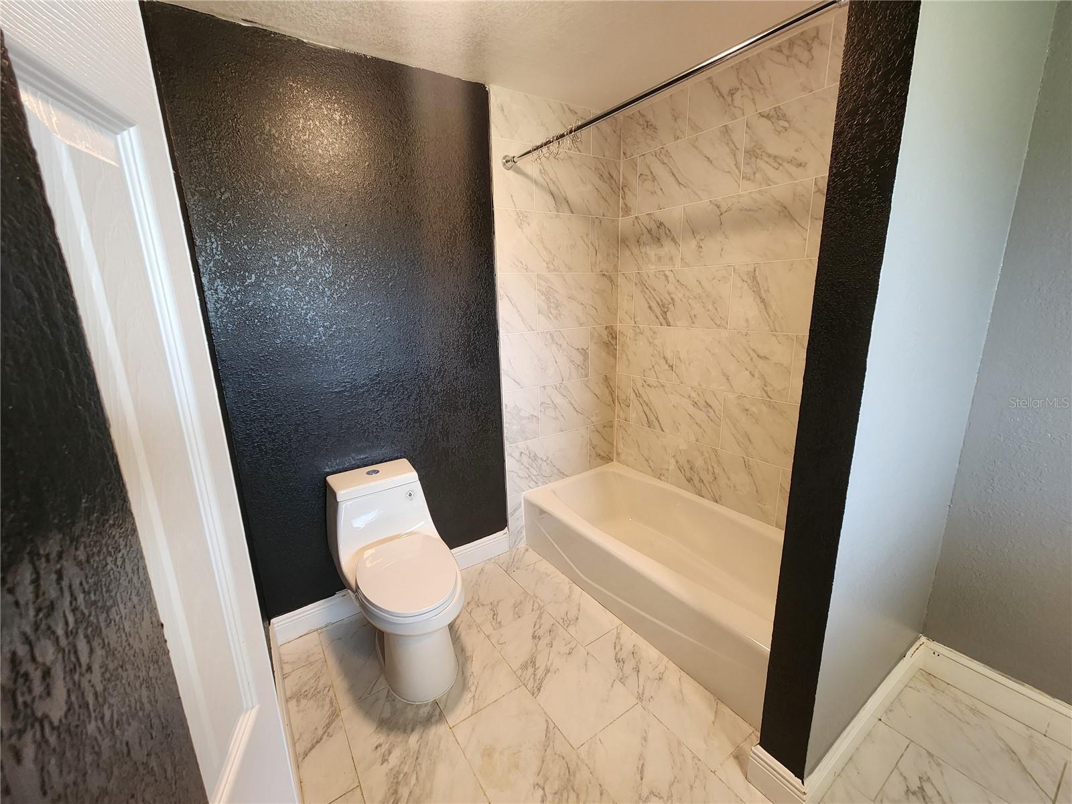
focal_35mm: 13
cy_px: 402
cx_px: 536
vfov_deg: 89.9
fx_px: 403
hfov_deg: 106.2
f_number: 2.2
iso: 250
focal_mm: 2.2
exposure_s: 1/60
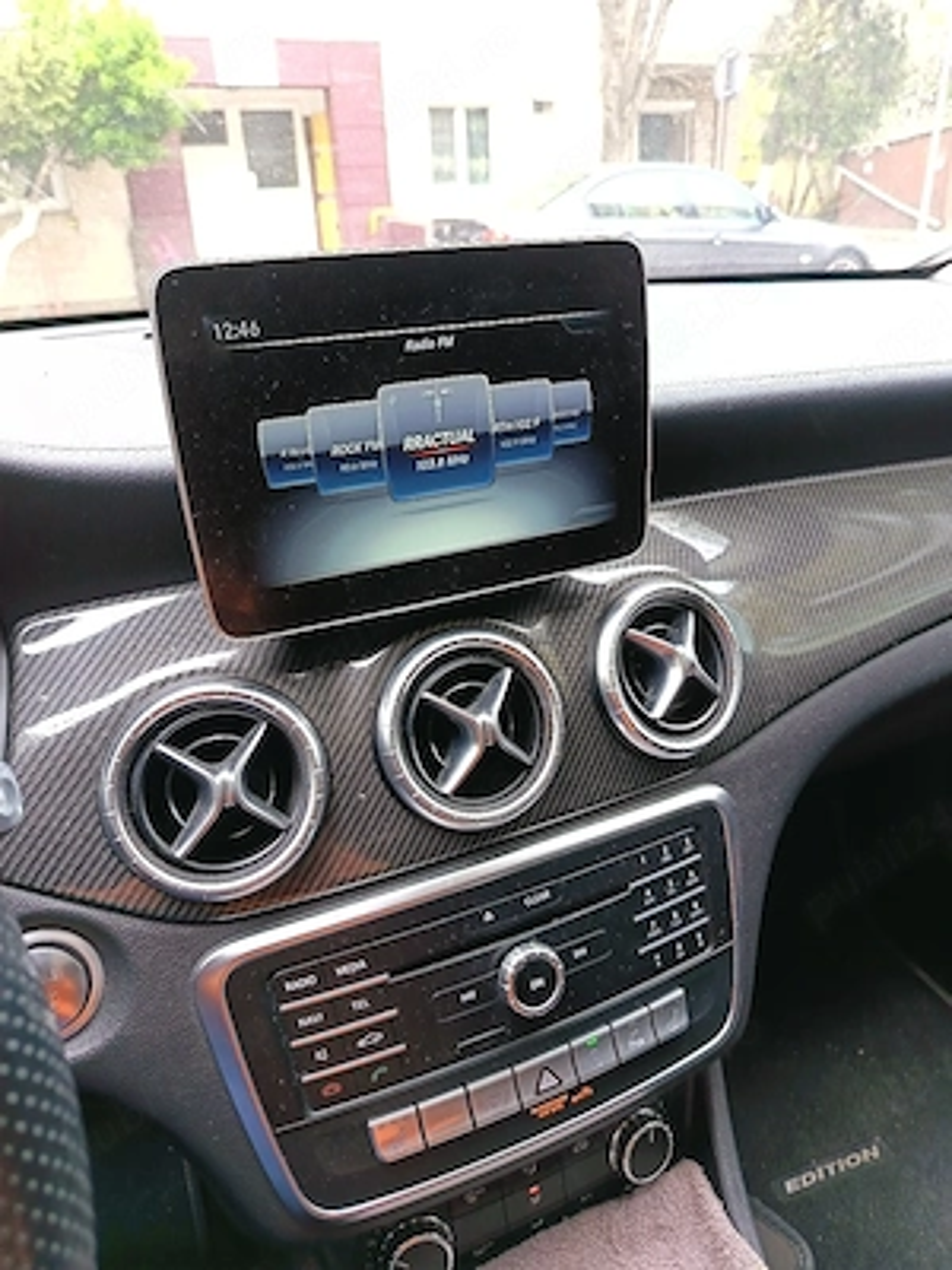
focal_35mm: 24
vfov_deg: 71.6
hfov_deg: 56.8
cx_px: 476
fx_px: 880
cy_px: 635
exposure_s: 1/100
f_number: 1.75
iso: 495
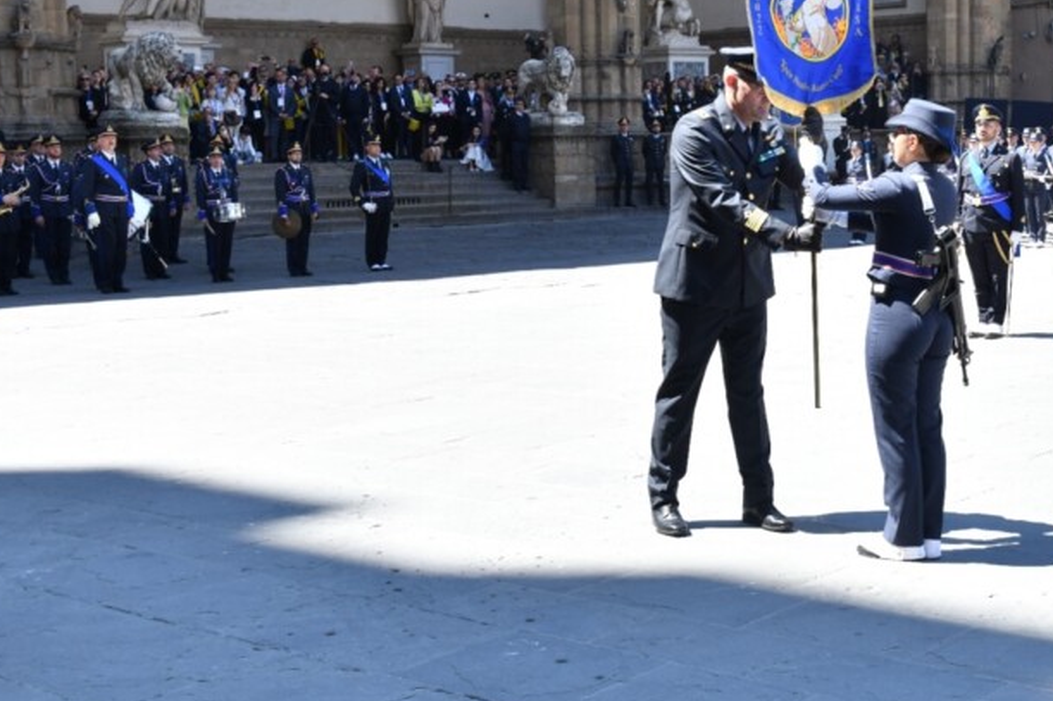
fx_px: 1667
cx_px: 801
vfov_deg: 23.7
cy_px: 288
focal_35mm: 57
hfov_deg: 34.3
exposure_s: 1/200
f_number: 10
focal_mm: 34
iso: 500
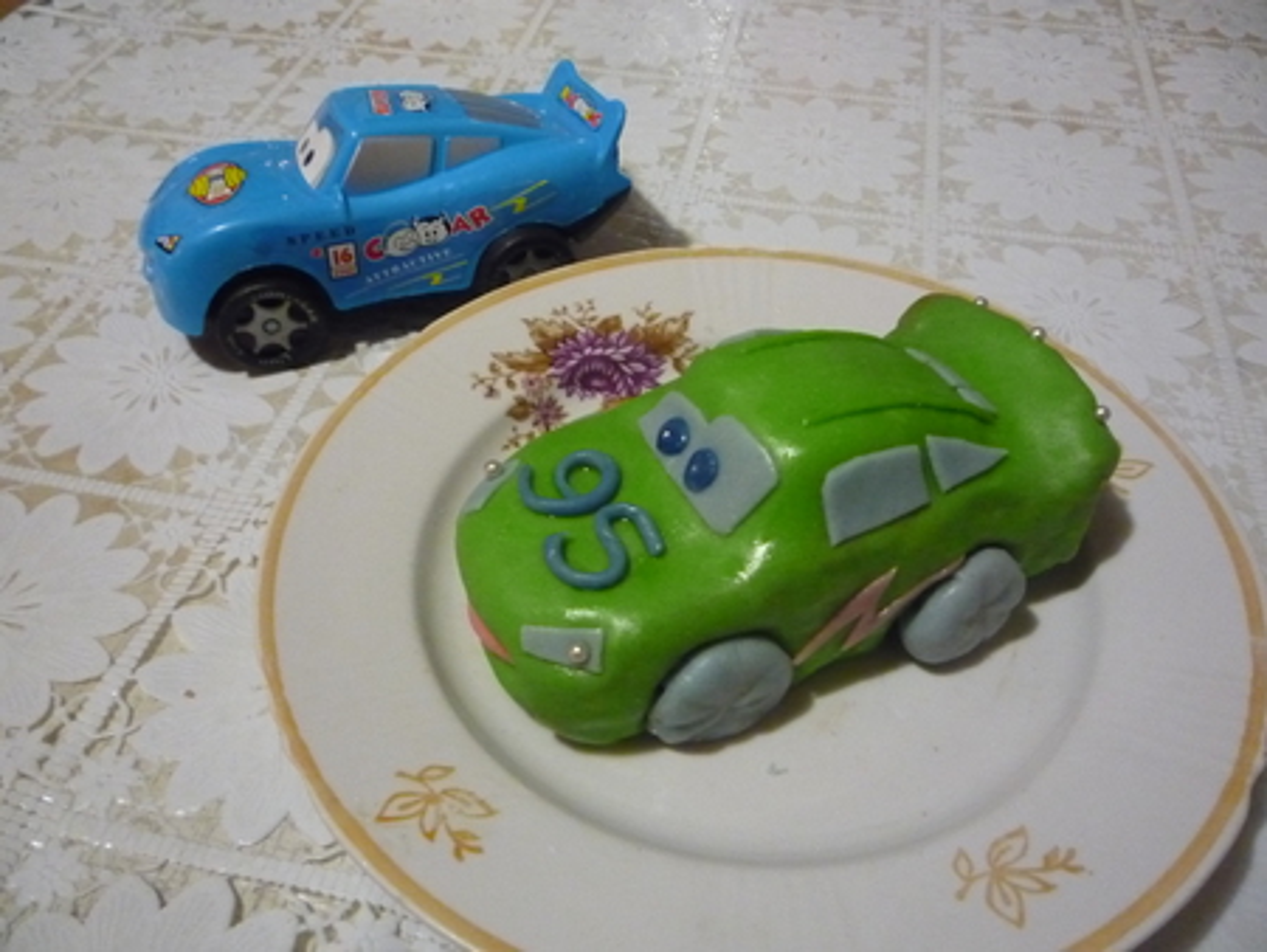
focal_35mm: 30
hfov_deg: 59.9
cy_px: 476
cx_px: 634
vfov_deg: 46.8
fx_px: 1099
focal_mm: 5.2
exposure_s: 1/25
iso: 800
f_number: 3.3
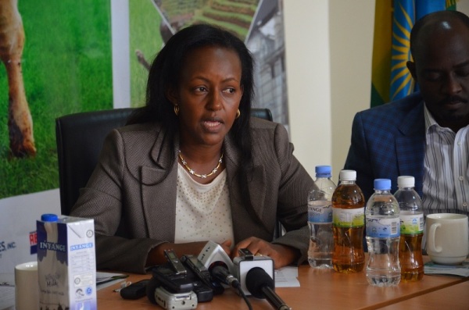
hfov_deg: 13.1
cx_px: 234
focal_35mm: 158
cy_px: 155
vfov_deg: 8.7
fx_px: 2047
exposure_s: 1/60
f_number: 5.6
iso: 1600
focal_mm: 105
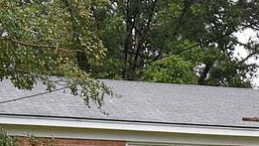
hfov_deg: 13.9
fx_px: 1058
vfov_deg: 7.7
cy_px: 253
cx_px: 188
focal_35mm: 154
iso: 400
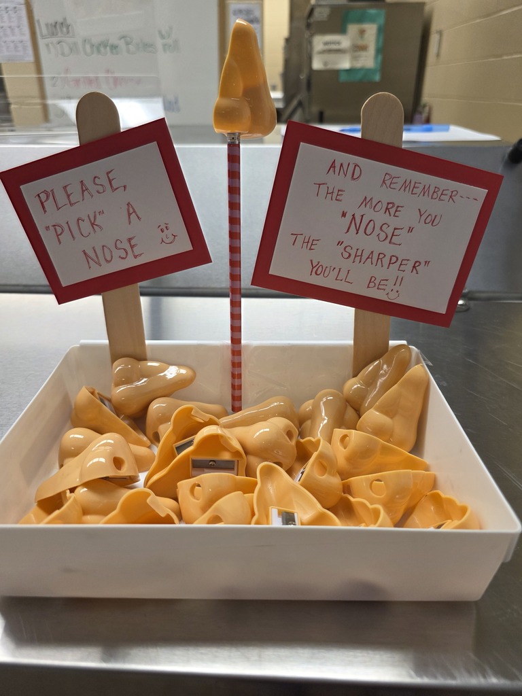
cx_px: 261
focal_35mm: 23
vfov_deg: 73.9
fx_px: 462
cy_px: 348
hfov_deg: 58.9
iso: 250
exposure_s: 1/120
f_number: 1.7
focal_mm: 6.3
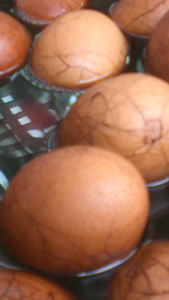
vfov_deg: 23.2
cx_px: 145
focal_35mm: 91
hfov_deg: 13.2
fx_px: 726
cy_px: 77
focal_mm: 6.3
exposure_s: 1/60
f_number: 3.1
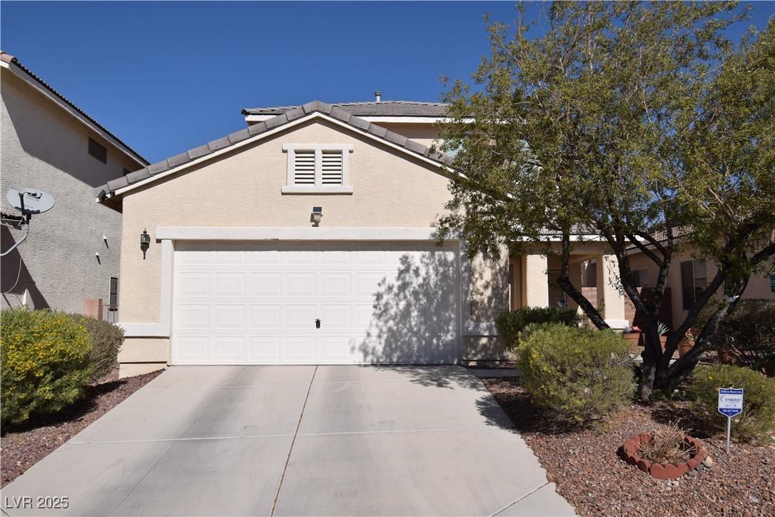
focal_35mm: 30
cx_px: 388
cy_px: 258
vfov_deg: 43.6
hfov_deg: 61.9
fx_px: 646
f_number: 8
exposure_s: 1/500
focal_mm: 20
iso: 100
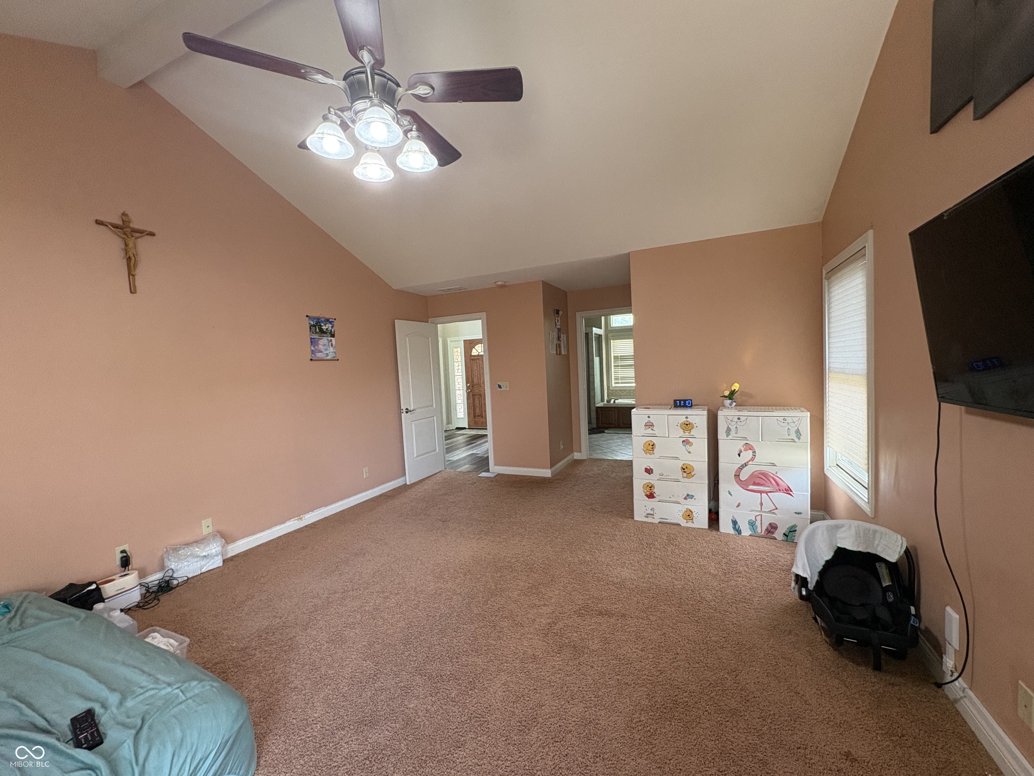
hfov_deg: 102.1
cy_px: 388
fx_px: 418
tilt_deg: -2.0
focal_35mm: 14
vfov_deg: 85.7
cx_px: 517
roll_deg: +3.4
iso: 250
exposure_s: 1/60
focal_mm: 2.22
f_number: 2.2
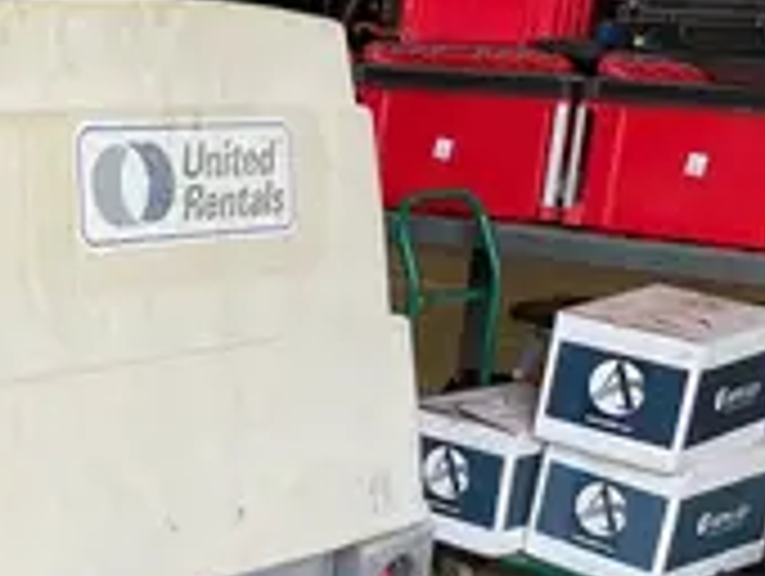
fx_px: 1859
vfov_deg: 17.4
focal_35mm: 84
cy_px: 488
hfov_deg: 20.8
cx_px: -279
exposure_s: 1/121
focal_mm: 4.2
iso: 64
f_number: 1.6
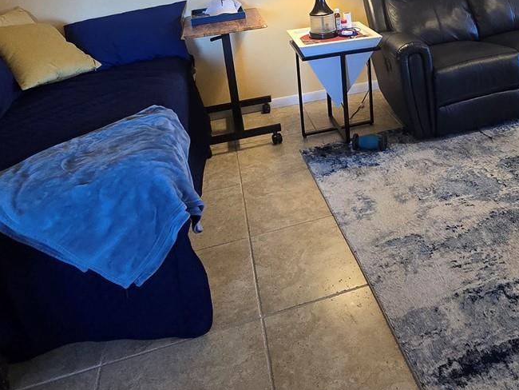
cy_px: 22
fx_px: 480
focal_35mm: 32
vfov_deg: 40.1
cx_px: 382
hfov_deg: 54.4
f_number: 2.2
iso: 400
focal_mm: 2.2
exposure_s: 1/60
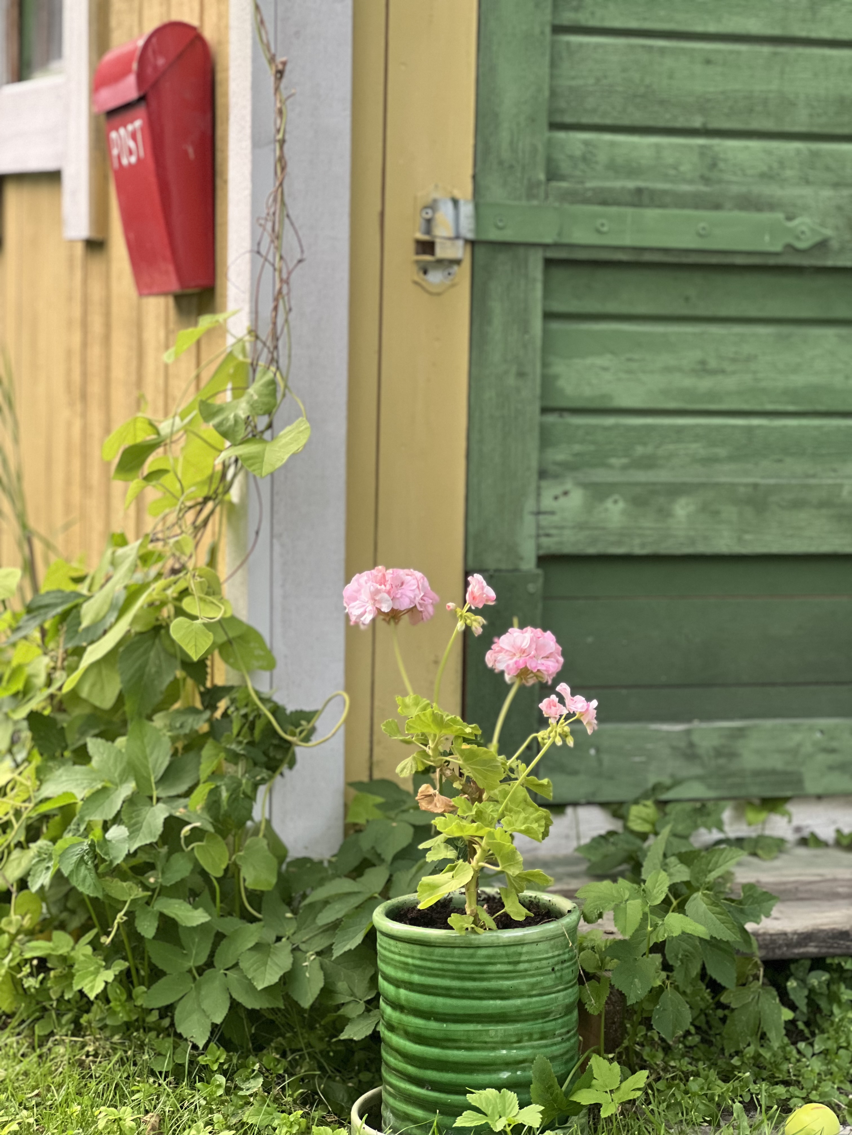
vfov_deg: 25.3
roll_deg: -0.8
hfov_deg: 19.1
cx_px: 426
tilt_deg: -5.7
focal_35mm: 77
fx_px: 2527
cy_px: 568
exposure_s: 1/61
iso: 250
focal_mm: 9
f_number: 2.8
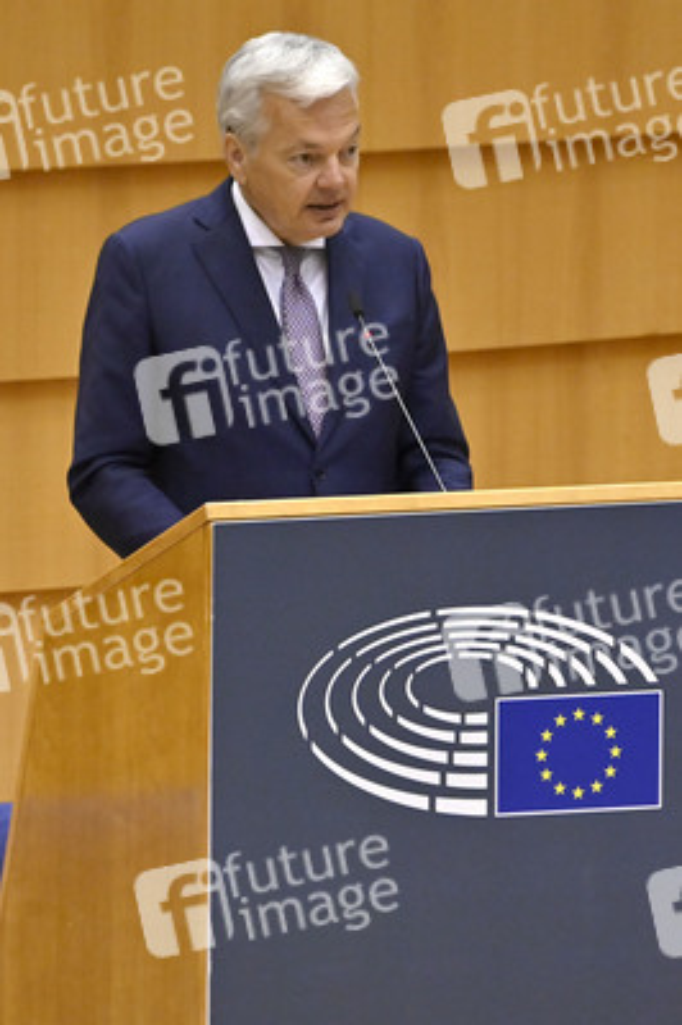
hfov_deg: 3.0
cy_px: 512
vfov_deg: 4.6
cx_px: 341
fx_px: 12809
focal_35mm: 450
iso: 4000
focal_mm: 450
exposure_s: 1/640
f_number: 6
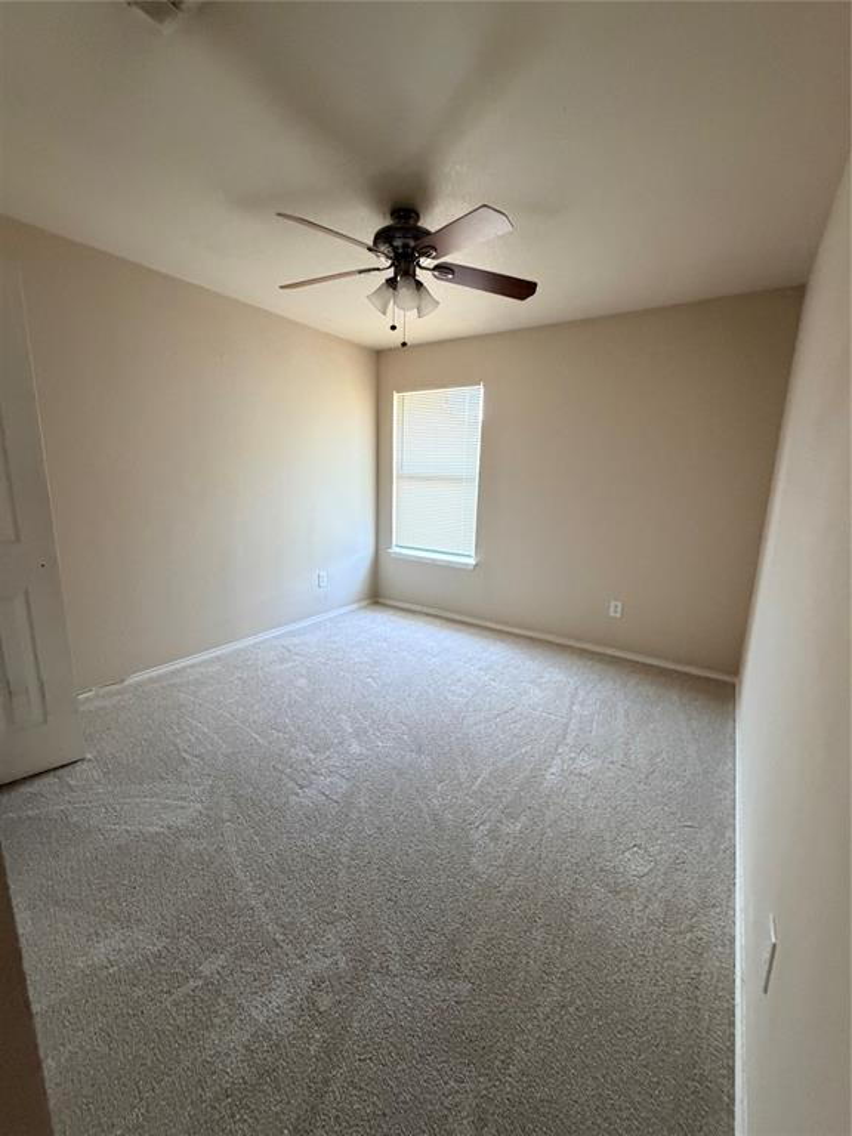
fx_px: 459
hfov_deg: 85.7
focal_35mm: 14
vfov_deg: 102.1
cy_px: 568
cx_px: 426
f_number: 2.2
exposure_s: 1/60
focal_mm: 2.22
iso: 500
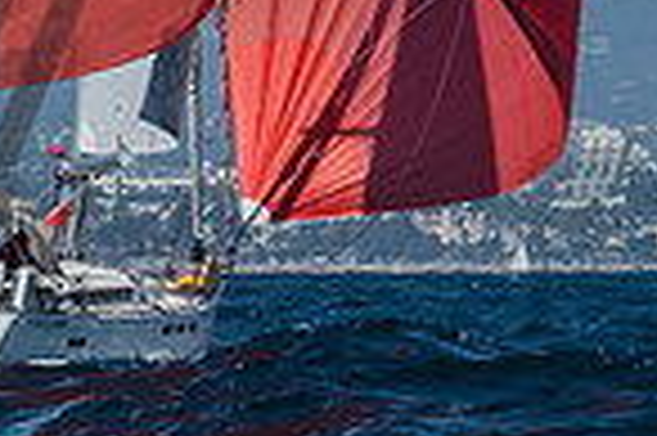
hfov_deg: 3.0
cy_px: -745
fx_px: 12414
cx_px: -495
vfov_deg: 2.0
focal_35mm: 681
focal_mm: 83
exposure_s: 1/1000
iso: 160
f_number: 6.3
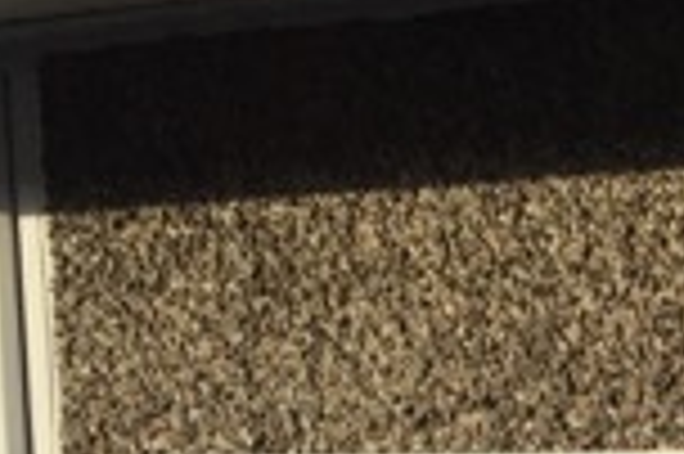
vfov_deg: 10.6
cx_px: 1044
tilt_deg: -8.9
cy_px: 899
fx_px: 2259
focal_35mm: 119
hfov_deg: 15.8
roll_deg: -0.7
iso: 32
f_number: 2.2
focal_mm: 4.15
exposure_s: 1/2825
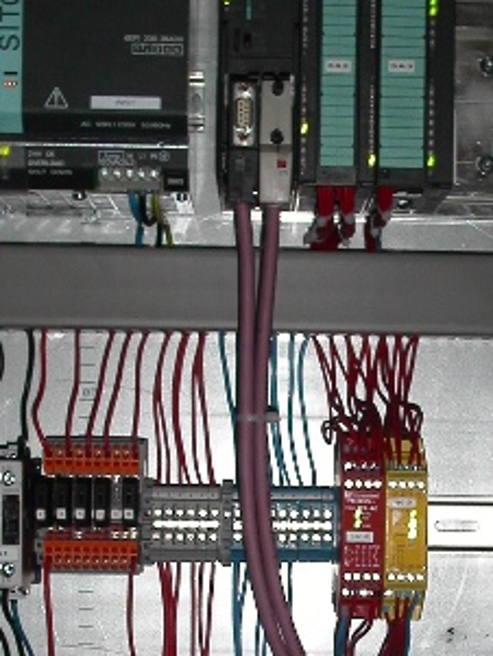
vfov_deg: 19.1
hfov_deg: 14.6
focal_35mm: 101
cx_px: 388
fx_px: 1917
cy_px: 573
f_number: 2.8
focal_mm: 7.8
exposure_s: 1/30
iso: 100
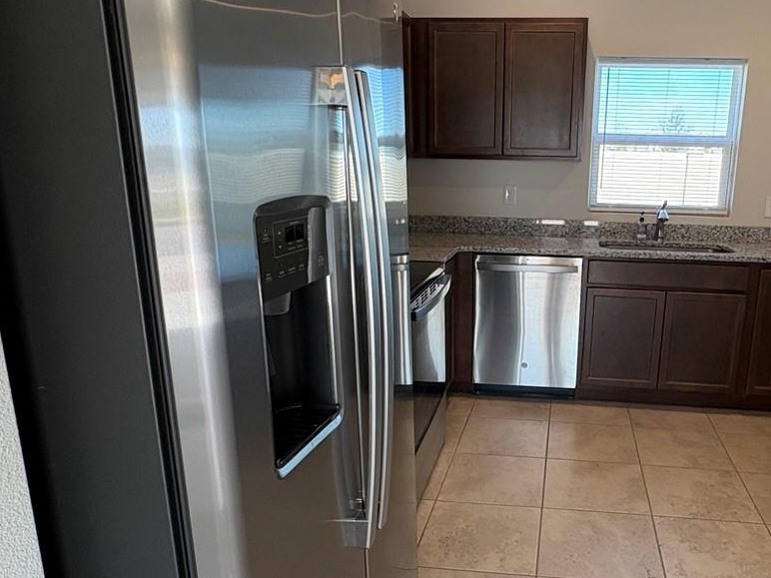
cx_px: 502
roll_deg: -1.6
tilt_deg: -12.1
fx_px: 646
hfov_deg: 60.5
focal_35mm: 29
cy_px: 322
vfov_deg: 48.1
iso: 125
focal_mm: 2.22
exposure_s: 1/120
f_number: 2.2
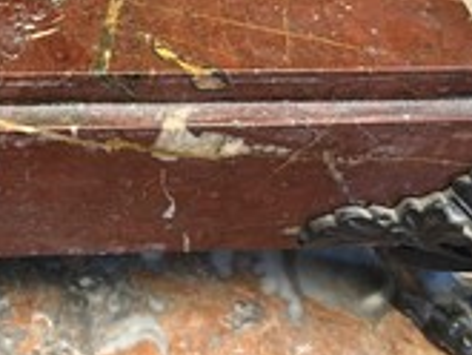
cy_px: 60
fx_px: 860
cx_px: 83
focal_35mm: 63
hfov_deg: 29.9
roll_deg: -1.6
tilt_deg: -39.6
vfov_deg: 22.9
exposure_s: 1/33
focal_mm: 5.7
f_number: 1.5
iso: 400
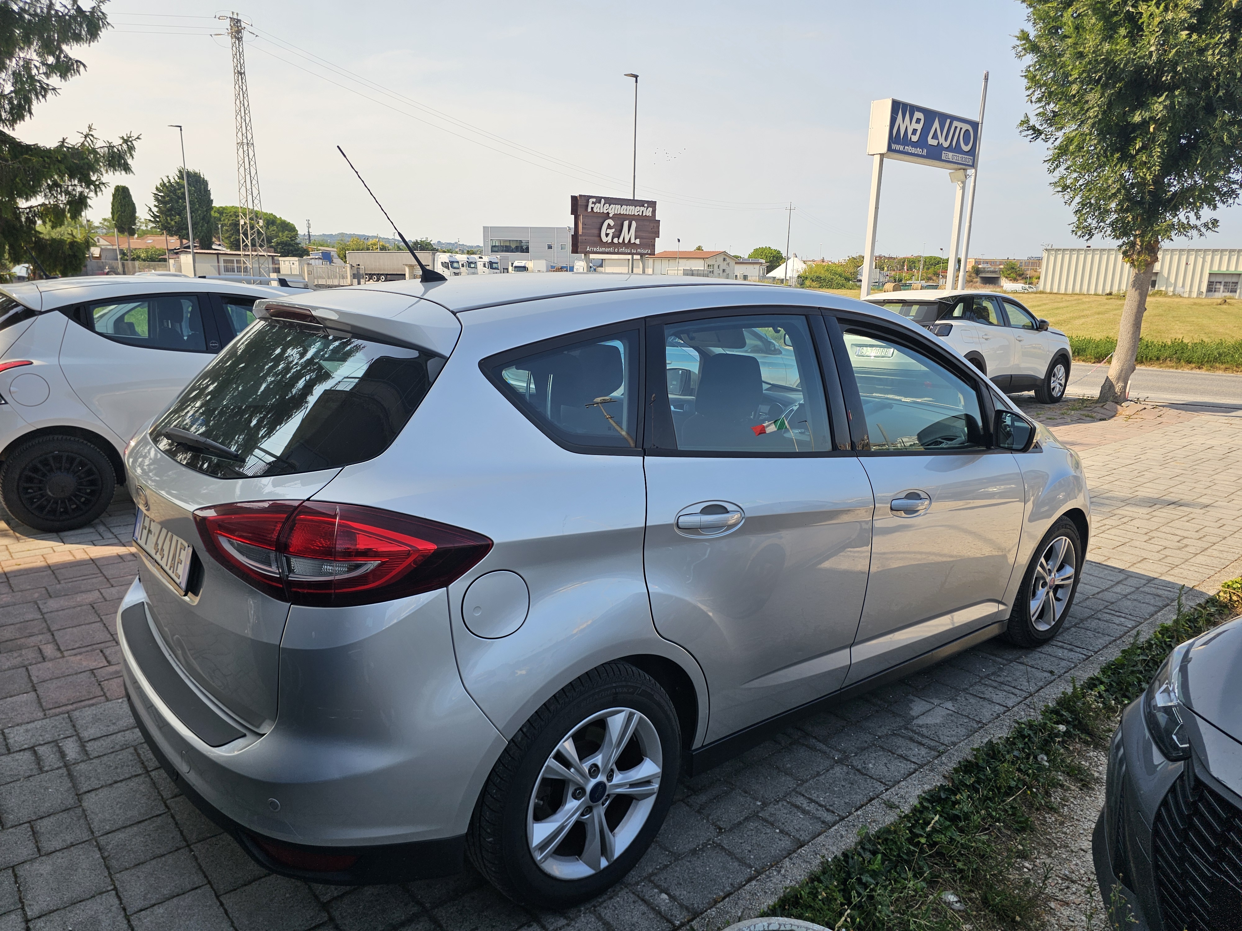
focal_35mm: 23
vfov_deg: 58.9
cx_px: 621
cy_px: 466
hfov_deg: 73.9
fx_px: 825
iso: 10
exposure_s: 1/501
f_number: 1.7
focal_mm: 6.3
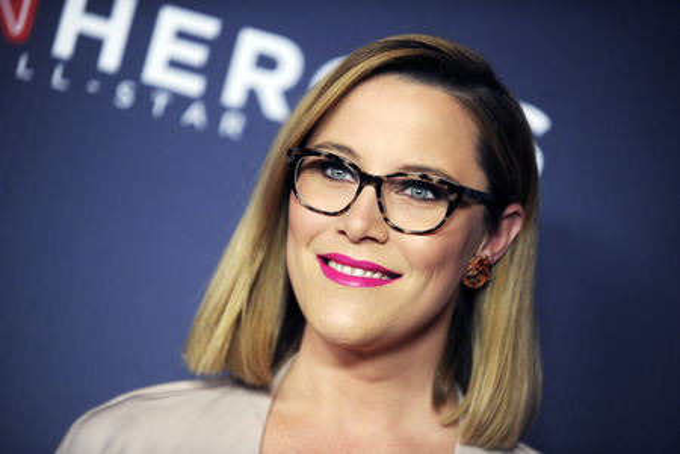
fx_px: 2928
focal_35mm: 155
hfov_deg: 13.2
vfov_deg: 8.9
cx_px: 340
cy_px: 227
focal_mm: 155
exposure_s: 1/125
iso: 1600
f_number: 2.8
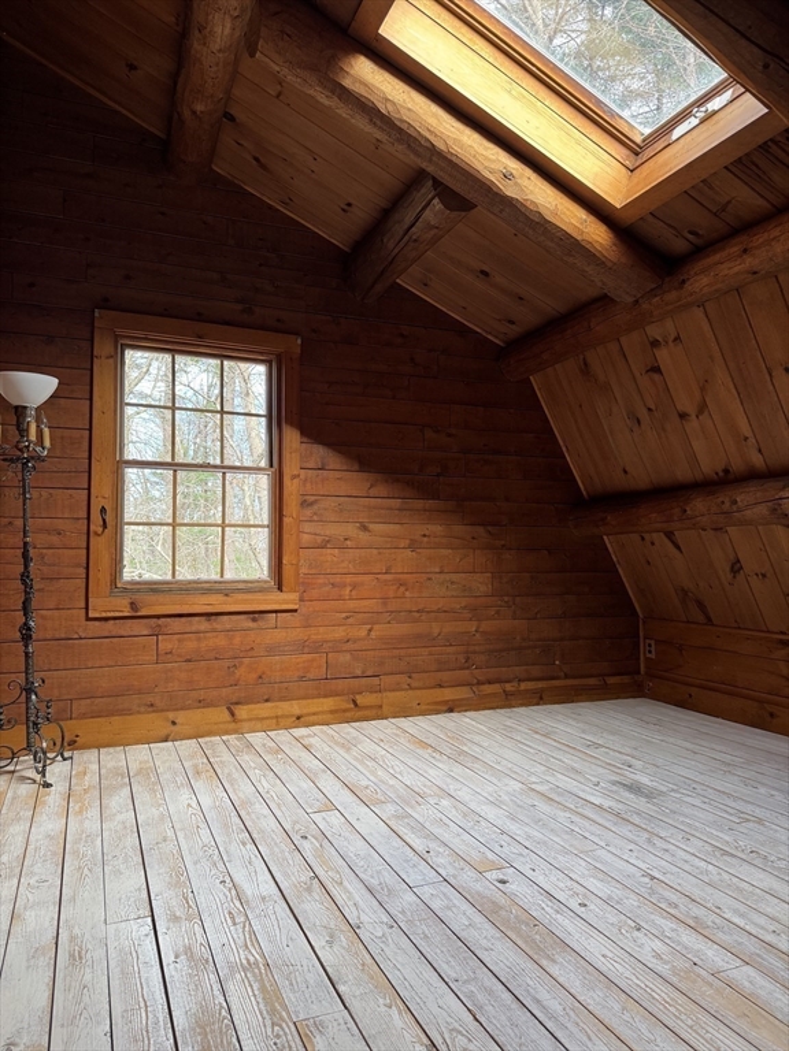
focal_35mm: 24
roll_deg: -0.1
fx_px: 729
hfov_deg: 56.8
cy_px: 526
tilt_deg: +2.0
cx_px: 394
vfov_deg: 71.6
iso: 160
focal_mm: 6.76
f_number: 1.78
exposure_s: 1/121
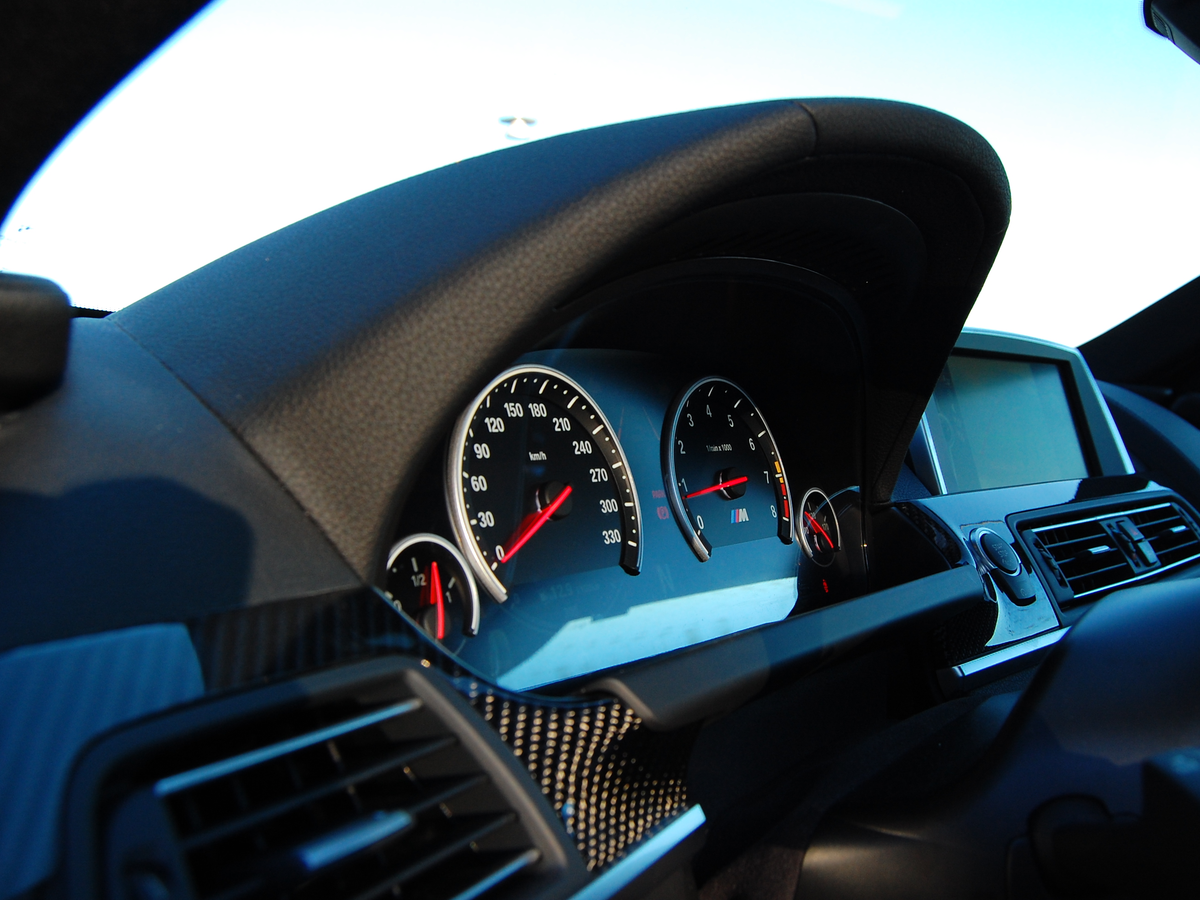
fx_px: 1094
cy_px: 457
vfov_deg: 44.7
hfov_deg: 57.3
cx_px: 676
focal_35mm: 32
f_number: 6.3
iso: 400
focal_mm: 19
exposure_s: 1/160
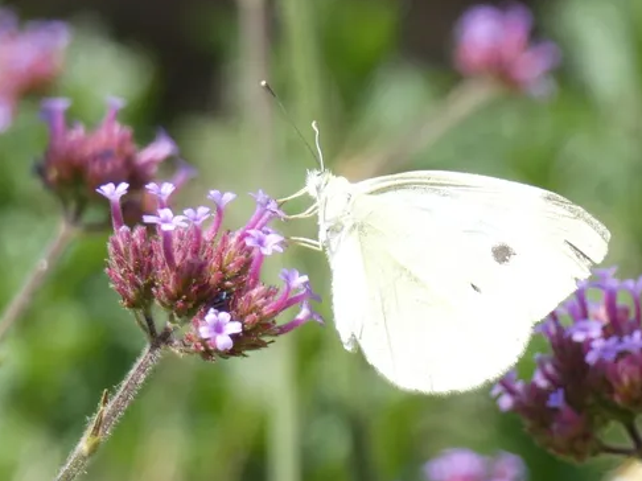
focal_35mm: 311
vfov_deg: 4.8
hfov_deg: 6.4
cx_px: 394
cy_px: 311
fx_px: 5765
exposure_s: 1/160
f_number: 5.5
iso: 80
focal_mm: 42.3
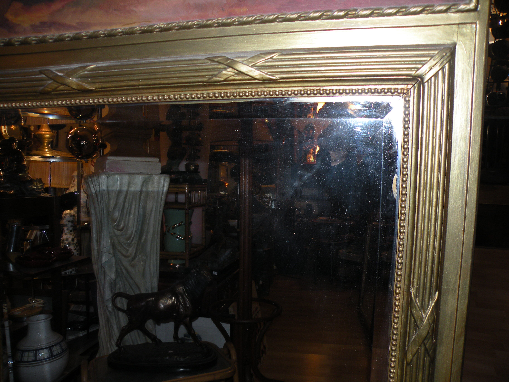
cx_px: 254
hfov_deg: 65.3
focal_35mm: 27
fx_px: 397
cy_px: 191
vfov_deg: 51.4
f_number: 2.8
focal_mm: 4.7
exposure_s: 1/60
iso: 64
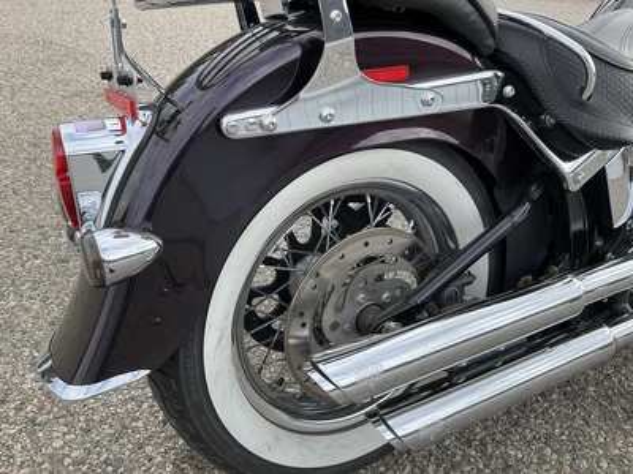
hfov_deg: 61.7
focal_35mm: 29
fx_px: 530
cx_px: 316
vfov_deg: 48.2
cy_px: 237
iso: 25
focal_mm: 3
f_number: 1.8
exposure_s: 1/469
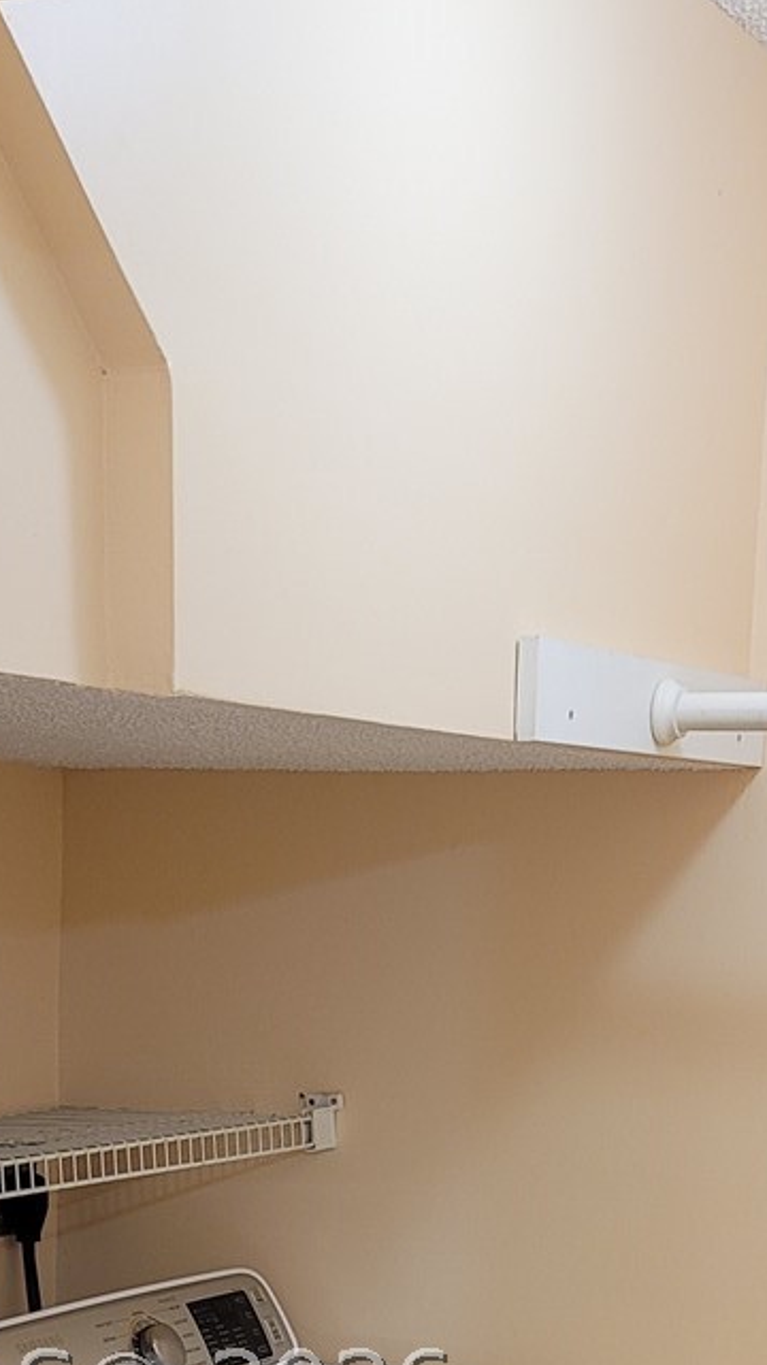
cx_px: 326
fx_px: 2462
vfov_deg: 28.9
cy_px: 1388
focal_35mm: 68
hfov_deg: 17.7
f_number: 1.8
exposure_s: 1/60
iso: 200
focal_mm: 7
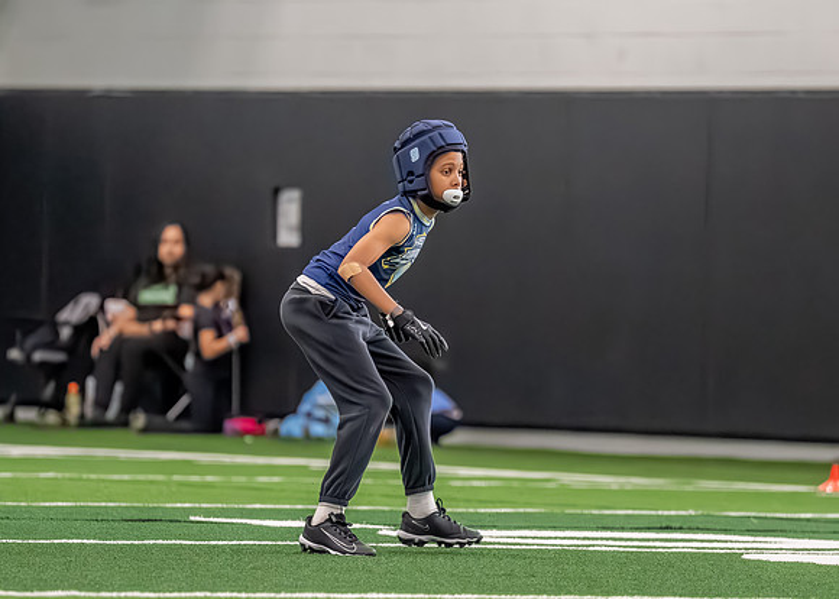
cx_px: 487
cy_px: 331
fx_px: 10403
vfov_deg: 3.3
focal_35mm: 437
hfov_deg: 4.6
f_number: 2.8
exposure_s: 1/1000
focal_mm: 200
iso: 6400
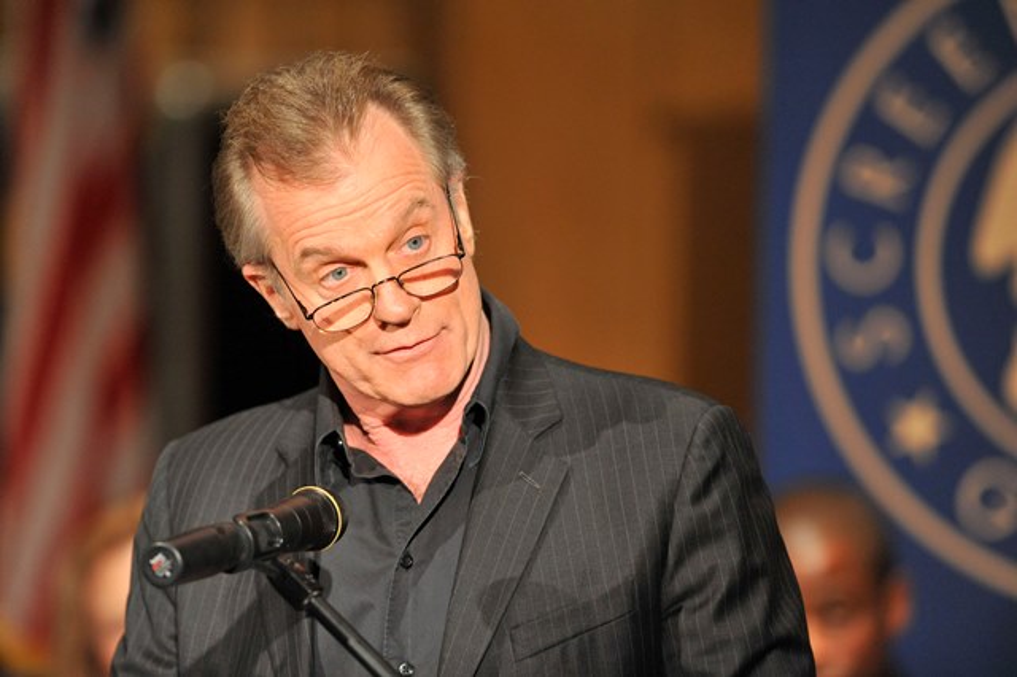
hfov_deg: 6.9
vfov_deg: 4.6
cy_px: 338
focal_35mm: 300
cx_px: 508
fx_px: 8470
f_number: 2.8
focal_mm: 300
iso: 2500
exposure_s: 1/250
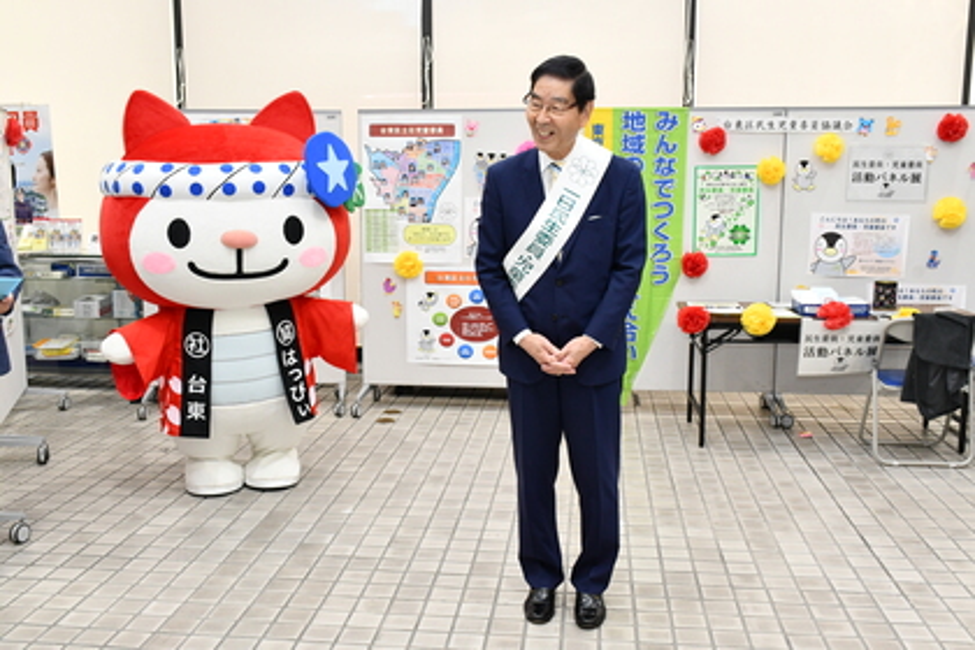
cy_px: 325
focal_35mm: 36
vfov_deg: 36.9
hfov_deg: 53.1
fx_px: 975
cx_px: 488
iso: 1600
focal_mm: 24
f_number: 8
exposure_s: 1/100
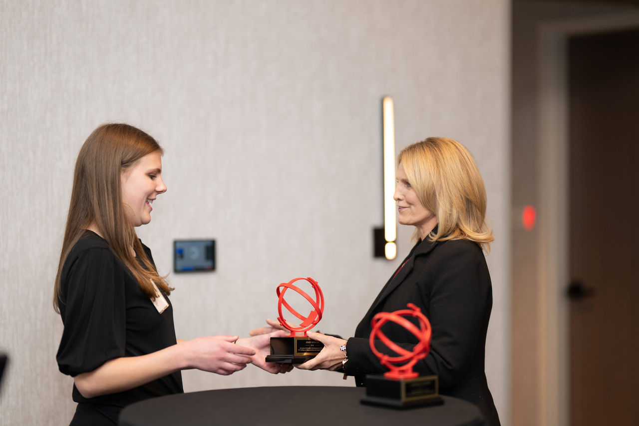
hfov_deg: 23.9
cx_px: 320
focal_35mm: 85
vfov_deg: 16.1
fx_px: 1508
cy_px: 213
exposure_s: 1/160
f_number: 1.2
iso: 200
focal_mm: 85
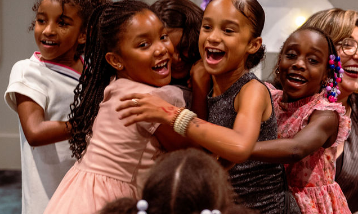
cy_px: 80
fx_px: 993
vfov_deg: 12.3
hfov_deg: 20.4
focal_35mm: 103
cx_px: 236
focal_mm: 55
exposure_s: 1/100
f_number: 2.8
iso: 1600
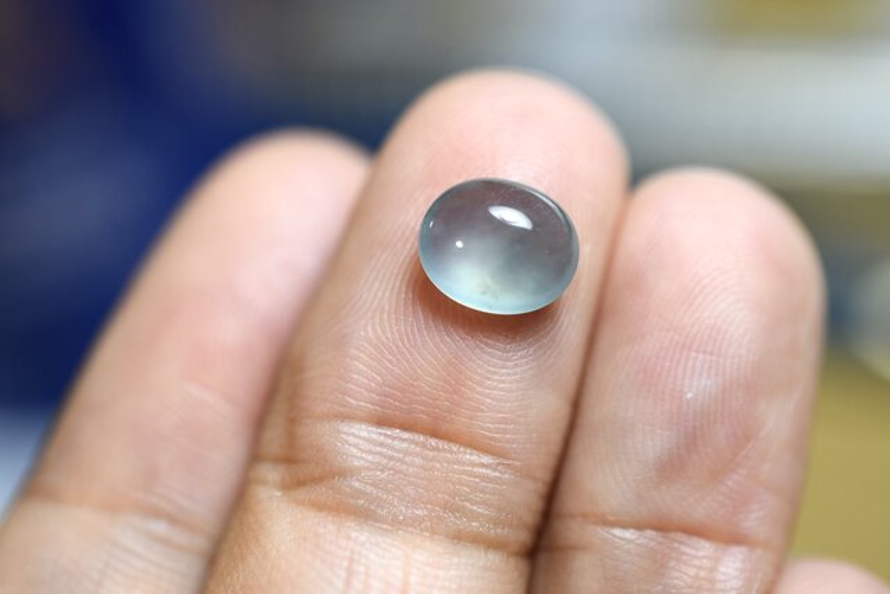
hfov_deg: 33.4
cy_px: 297
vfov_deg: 22.6
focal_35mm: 60
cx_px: 445
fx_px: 1484
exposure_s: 1/125
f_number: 5.6
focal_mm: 40
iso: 450
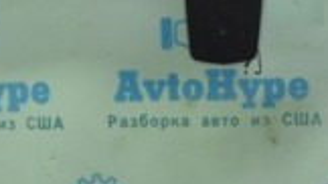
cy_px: 201
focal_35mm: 124
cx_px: 227
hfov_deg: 17.2
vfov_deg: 9.7
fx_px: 1078
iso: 400
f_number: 3.5
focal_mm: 20
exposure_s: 1/50
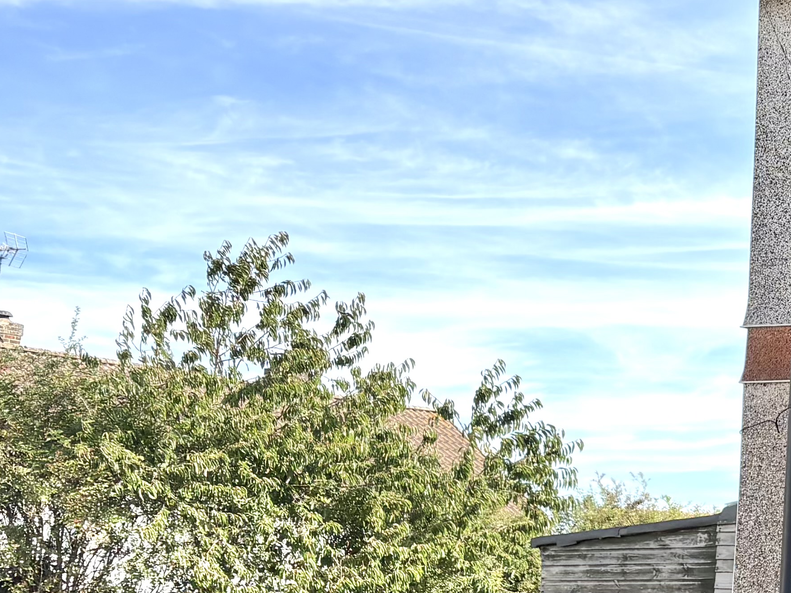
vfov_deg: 17.6
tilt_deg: +8.3
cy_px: 353
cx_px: 872
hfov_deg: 22.0
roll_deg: -1.1
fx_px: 1919
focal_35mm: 84
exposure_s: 1/2075
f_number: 1.6
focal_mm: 5.96
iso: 50
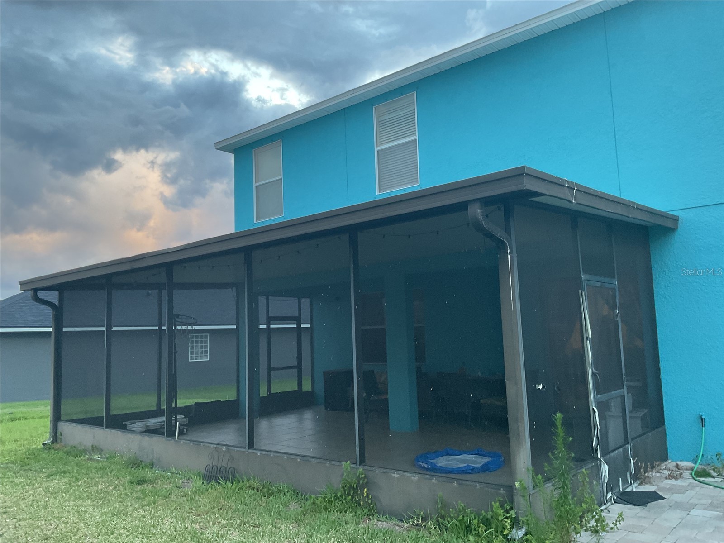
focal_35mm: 29
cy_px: 272
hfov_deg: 61.7
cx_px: 362
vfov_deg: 48.2
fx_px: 607
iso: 50
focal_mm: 3
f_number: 1.8
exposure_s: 1/60
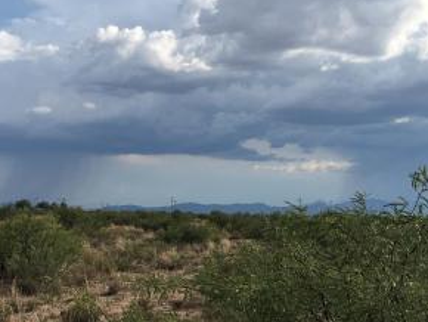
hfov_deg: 29.9
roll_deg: -1.6
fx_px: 792
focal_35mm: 64
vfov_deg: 22.8
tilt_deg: -1.8
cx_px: 130
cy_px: 229
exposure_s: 1/1876
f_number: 2.2
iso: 25
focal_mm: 4.15
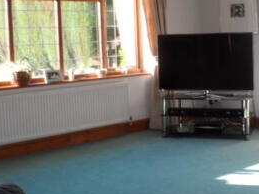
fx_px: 404
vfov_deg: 26.8
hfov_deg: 34.3
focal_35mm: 54
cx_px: 214
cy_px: 58
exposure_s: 1/90
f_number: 3.2
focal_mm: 4
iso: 120
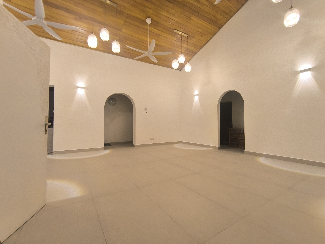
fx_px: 150
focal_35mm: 16
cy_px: 122
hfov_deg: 94.5
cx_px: 162
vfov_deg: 78.1
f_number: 2.2
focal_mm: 1.65
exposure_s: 1/50
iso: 125
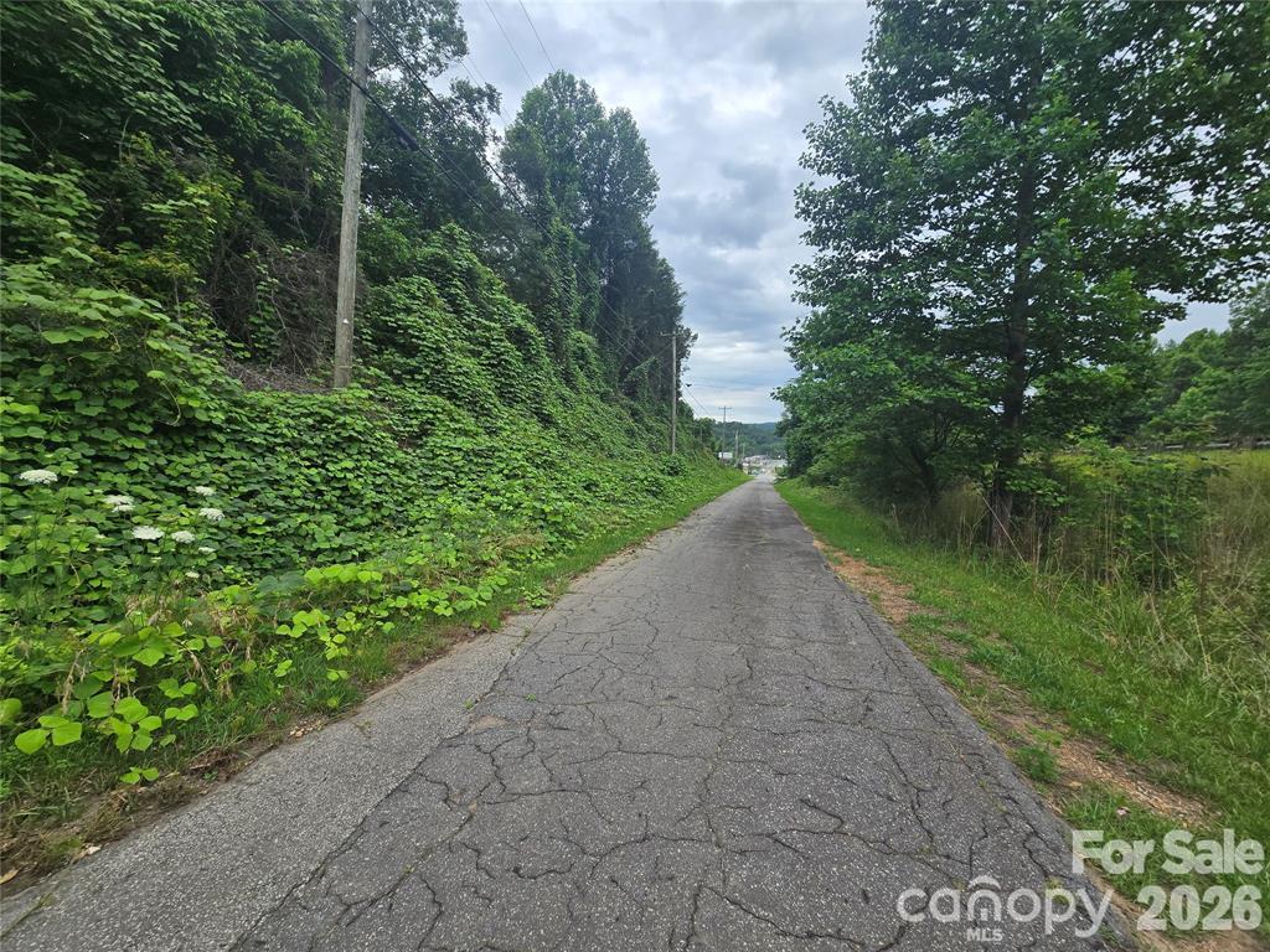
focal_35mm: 13
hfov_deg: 106.2
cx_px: 635
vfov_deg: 89.9
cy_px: 476
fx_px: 477
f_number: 2.2
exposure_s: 1/529
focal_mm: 2.2
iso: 50
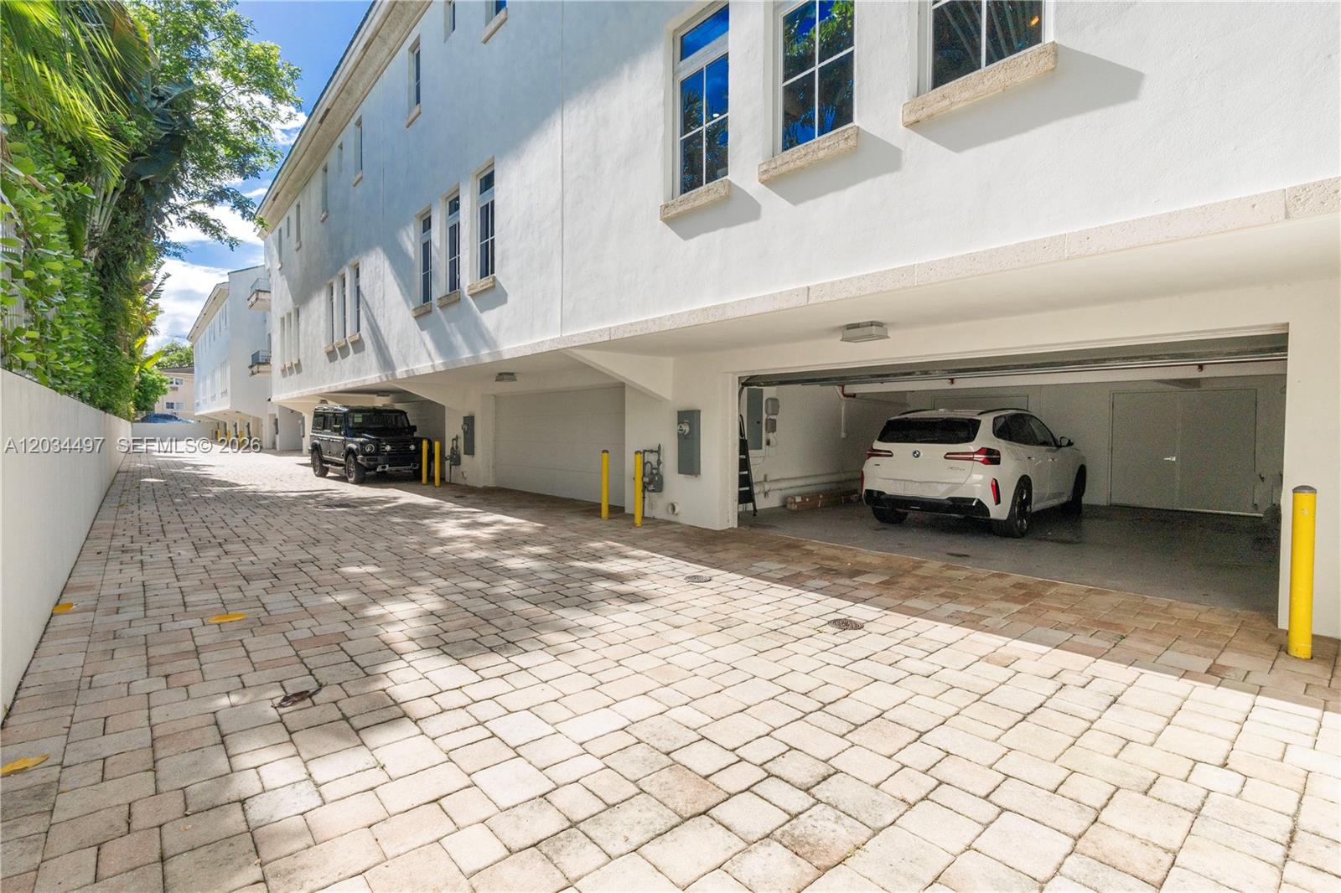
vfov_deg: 72.0
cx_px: 670
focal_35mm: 16
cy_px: 446
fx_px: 614
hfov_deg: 95.0
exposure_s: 1/1000
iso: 250
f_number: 8
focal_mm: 11
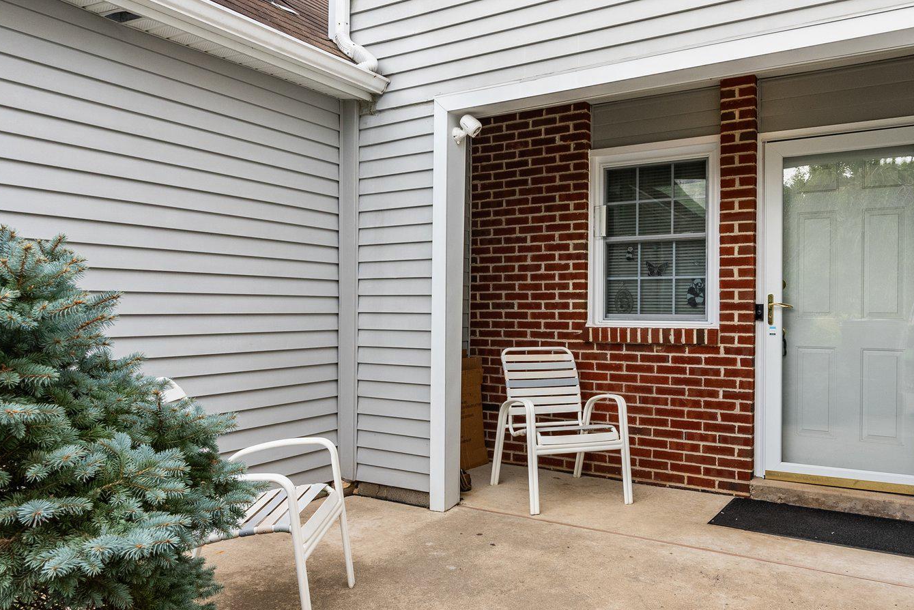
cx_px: 515
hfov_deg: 69.1
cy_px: 313
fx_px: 660
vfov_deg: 49.6
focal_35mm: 26
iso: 800
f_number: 11
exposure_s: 1/100
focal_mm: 17
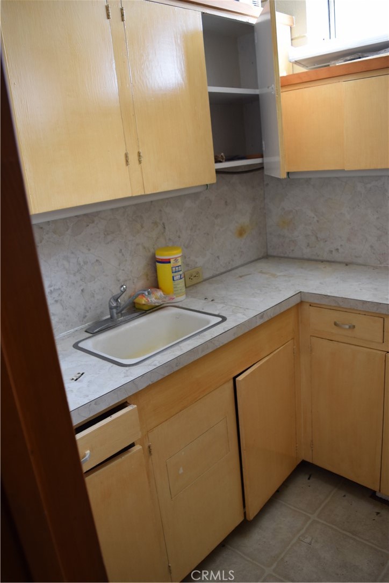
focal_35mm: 27
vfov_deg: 67.4
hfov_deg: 47.9
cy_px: 292
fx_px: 438
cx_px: 194
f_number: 4
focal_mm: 18
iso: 400
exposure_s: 1/60
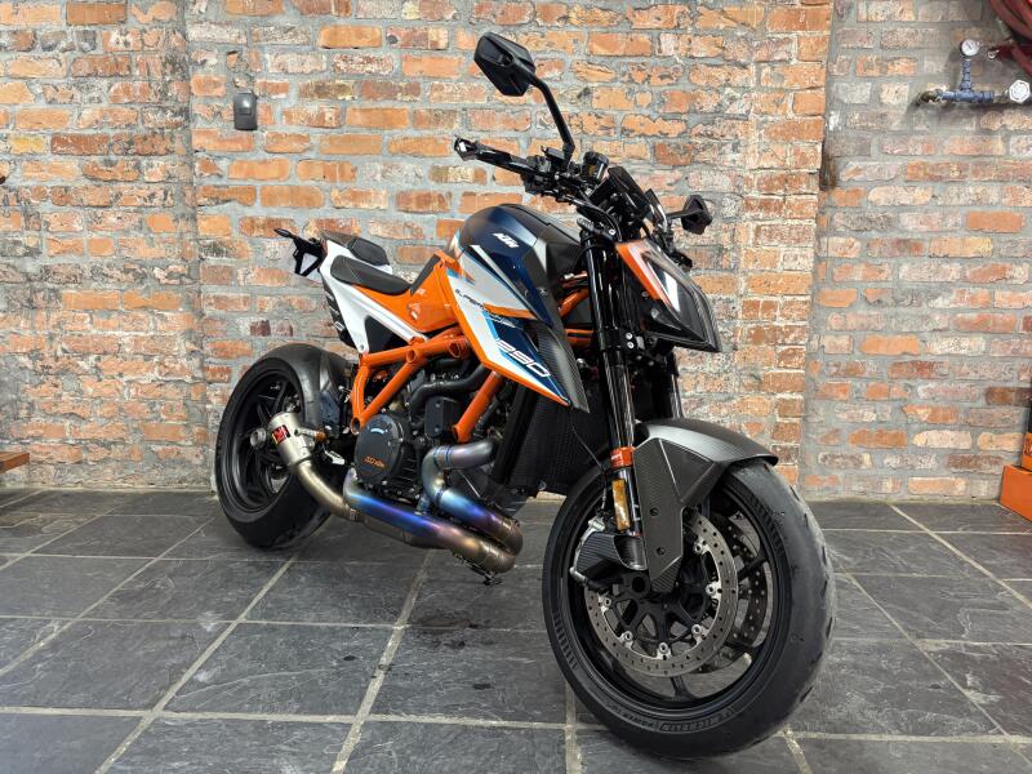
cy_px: 387
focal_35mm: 26
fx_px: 775
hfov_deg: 67.3
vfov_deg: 53.1
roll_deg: +0.1
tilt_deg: -9.0
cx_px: 516
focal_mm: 5.96
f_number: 1.6
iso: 125
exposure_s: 1/50
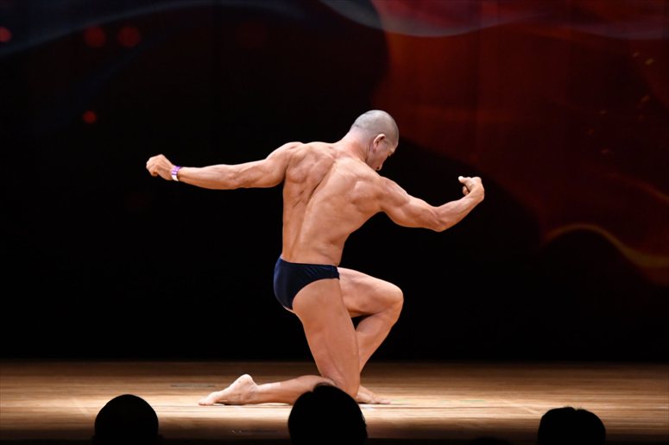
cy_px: 222
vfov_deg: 4.8
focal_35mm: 285
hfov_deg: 7.2
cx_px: 334
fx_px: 5294
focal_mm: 190
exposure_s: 1/400
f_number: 5.6
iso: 4000
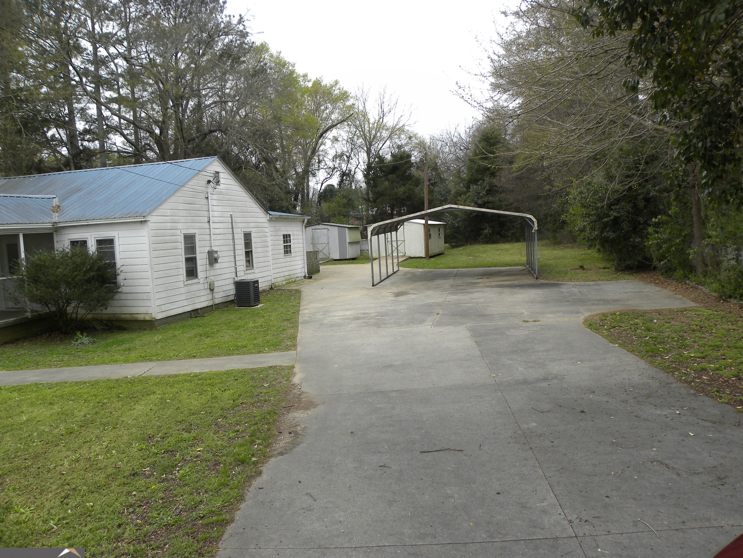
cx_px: 384
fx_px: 580
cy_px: 287
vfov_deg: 51.4
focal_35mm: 27
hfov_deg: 65.3
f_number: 4
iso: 64
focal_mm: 4.6
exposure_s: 1/123
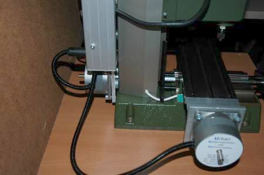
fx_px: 307
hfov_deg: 46.5
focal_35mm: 42
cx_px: 132
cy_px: 88
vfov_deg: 31.8
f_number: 5.6
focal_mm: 28
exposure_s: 1/125
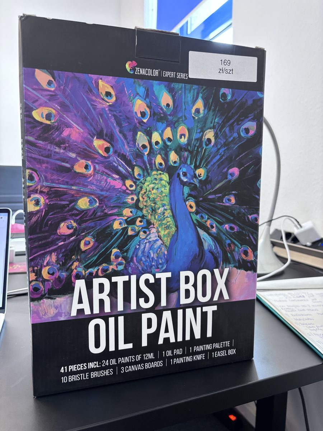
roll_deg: -2.1
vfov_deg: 67.3
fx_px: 323
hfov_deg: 53.1
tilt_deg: -7.8
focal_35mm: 26
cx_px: 162
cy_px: 216
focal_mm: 5.96
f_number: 1.6
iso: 250
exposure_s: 1/50
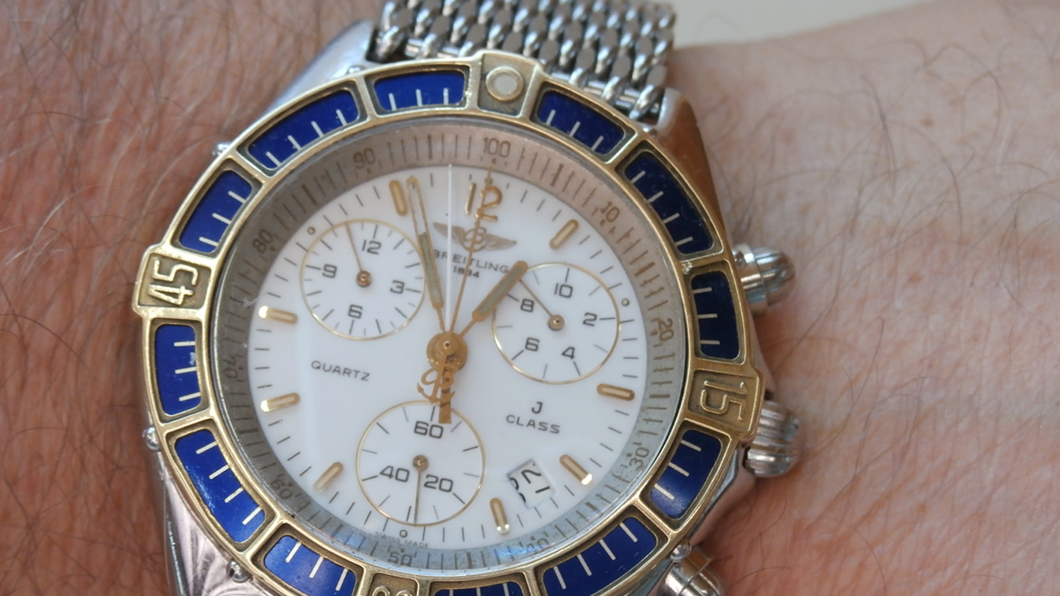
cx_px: 544
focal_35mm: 78
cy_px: 384
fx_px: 2192
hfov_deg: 27.2
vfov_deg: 15.5
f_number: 4.3
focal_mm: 11.86
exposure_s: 1/60
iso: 200
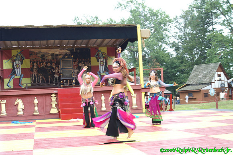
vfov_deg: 25.7
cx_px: 116
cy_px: 78
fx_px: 340
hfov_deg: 37.9
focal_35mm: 52
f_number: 4.5
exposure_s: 1/45
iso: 100
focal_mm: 35
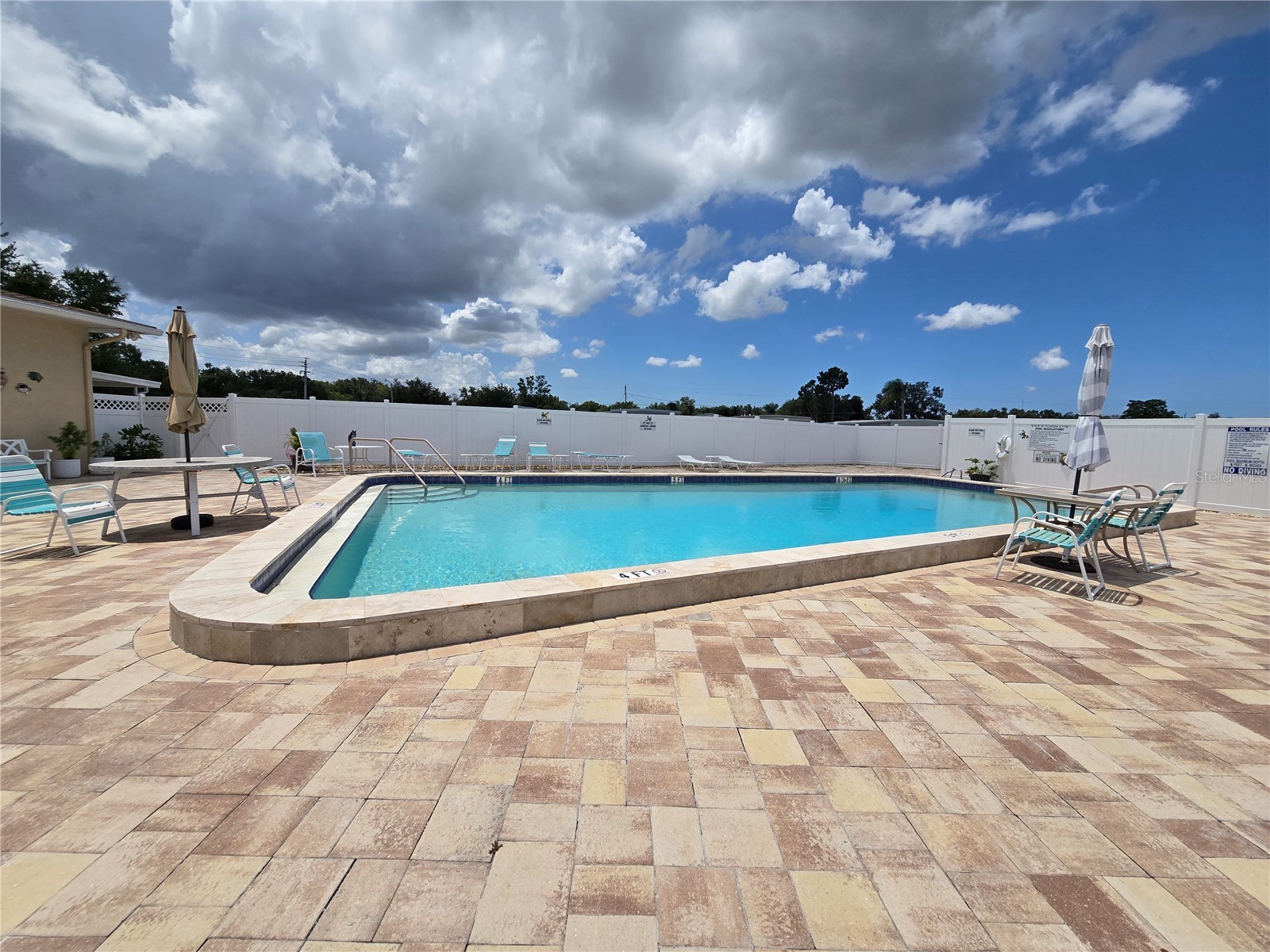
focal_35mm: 13
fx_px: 477
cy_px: 476
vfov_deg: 89.9
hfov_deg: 106.2
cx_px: 635
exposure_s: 1/4756
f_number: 2.2
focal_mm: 2.2
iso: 50
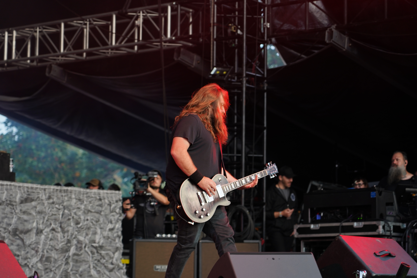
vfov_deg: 13.0
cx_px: 208
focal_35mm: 105
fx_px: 1216
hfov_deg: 19.5
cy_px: 139
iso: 400
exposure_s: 1/125
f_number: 4
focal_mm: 105
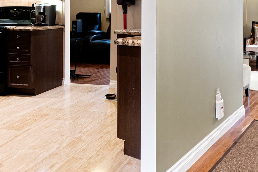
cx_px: 196
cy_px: -2
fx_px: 265
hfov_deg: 49.6
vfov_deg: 32.9
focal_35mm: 37
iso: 640
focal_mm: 10
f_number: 6.3
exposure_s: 1/4
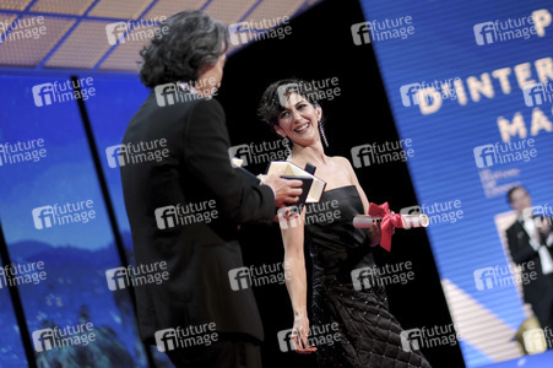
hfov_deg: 24.2
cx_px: 276
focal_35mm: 84
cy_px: 184
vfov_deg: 16.2
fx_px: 1289
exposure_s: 1/640
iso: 1000
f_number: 1.2
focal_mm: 56
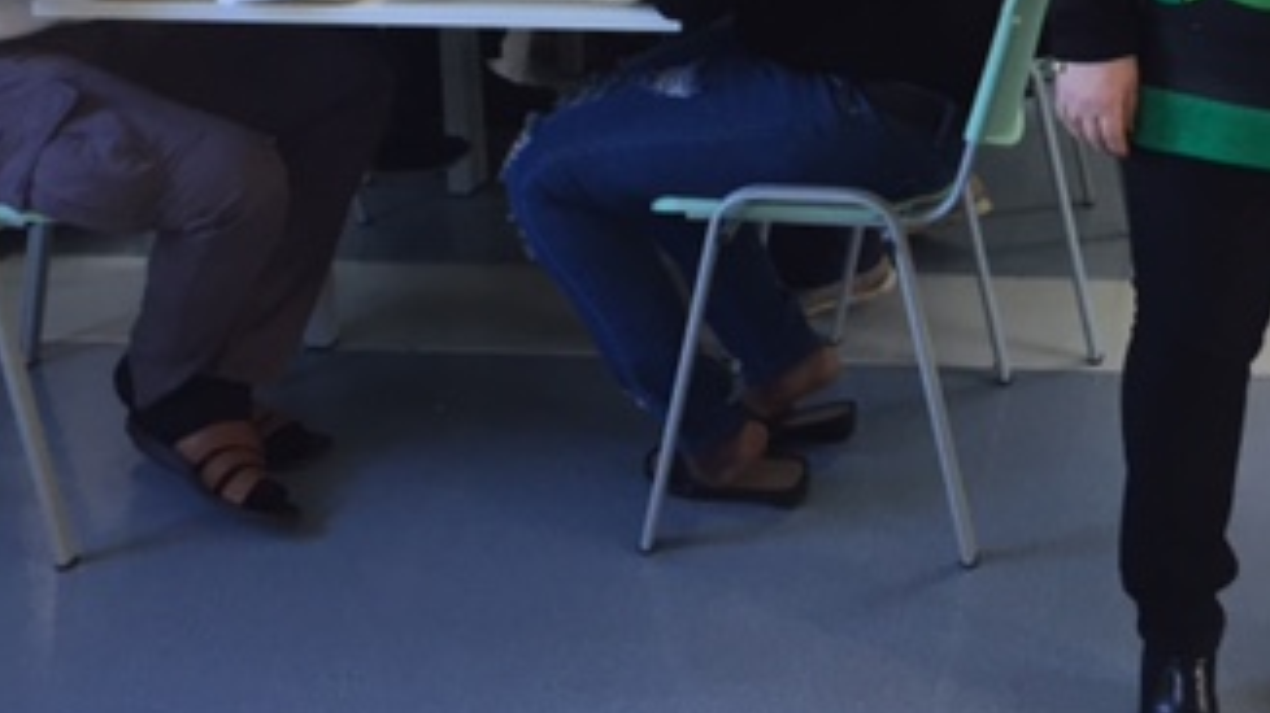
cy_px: -140
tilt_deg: -11.1
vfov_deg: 18.4
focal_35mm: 62
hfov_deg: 33.0
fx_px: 2087
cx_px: 993
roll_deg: +0.9
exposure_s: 1/33
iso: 50
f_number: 2.2
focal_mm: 4.15
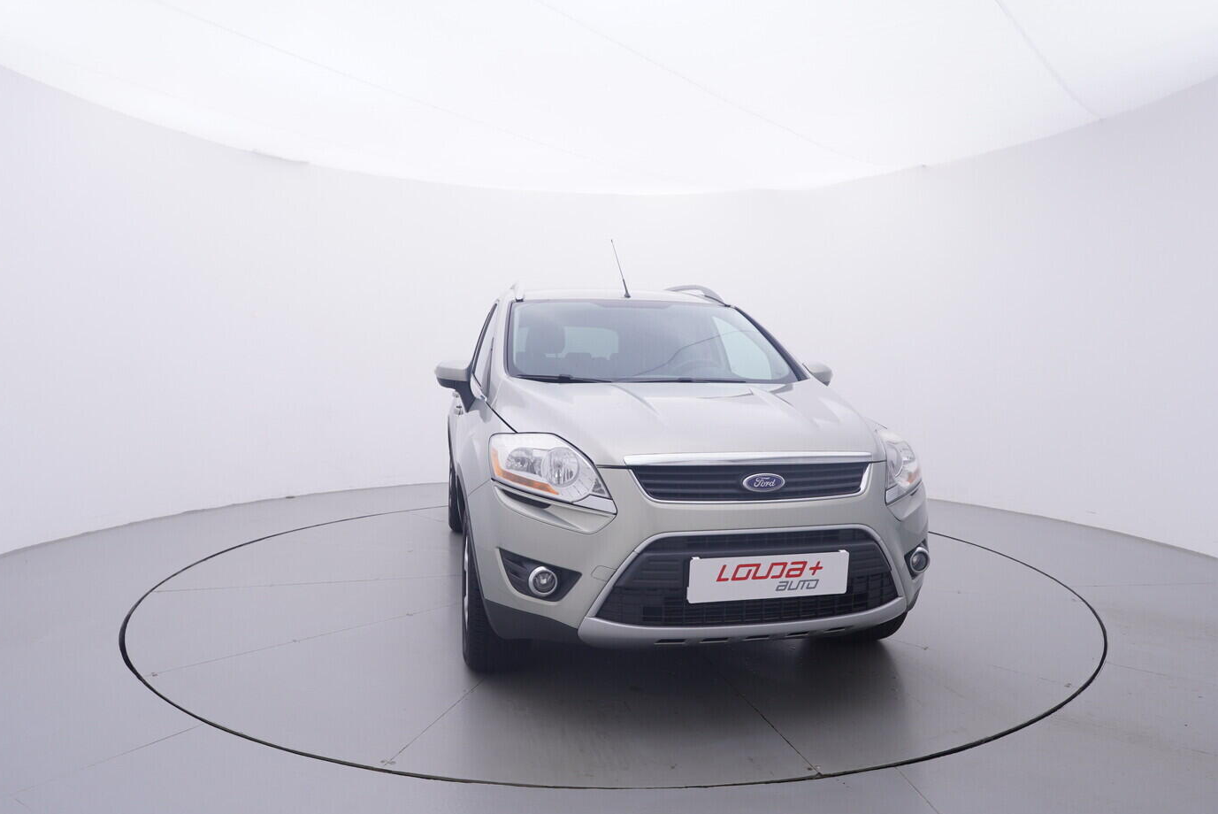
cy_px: 411
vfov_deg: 54.1
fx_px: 796
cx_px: 611
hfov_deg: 74.8
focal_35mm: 24
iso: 200
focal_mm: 15
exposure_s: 1/80
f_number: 5
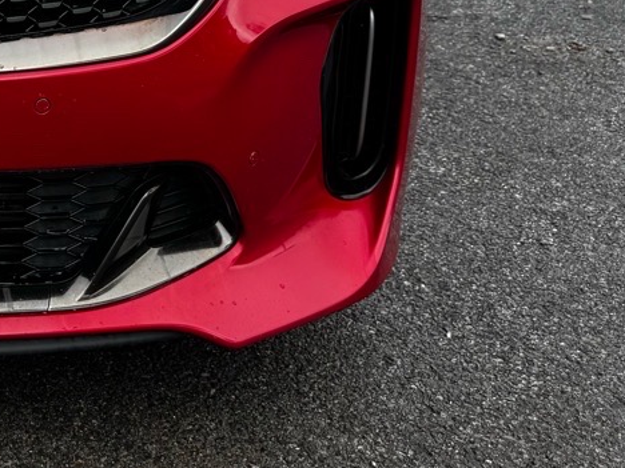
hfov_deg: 21.5
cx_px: -191
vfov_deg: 17.1
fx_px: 1481
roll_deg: +0.5
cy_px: -105
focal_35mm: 82
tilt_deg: -10.5
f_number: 1.78
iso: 80
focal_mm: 6.76
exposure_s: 1/1923
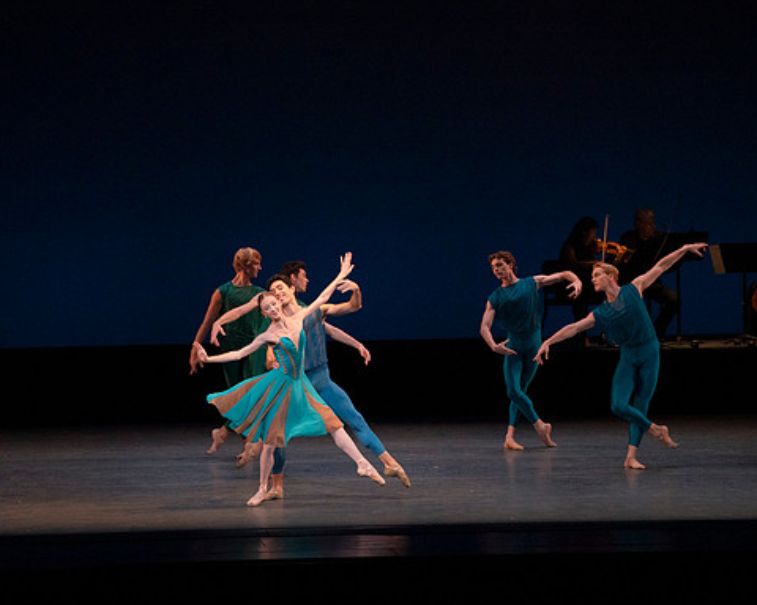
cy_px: 303
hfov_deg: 9.2
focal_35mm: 210
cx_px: 333
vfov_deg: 7.4
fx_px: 4705
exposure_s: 1/400
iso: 8000
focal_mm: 185
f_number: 7.1
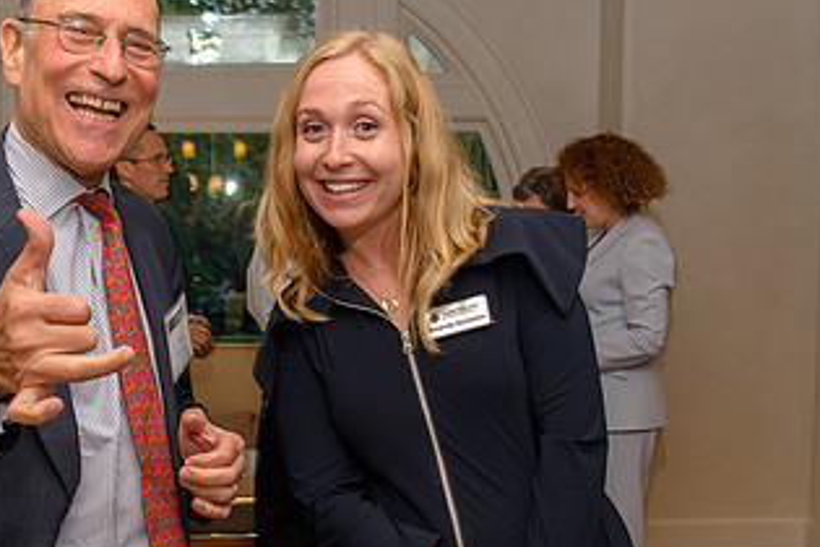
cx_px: 275
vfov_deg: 24.1
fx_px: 1275
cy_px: 372
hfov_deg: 35.3
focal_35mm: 56
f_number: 5.6
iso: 800
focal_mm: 27
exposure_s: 1/40
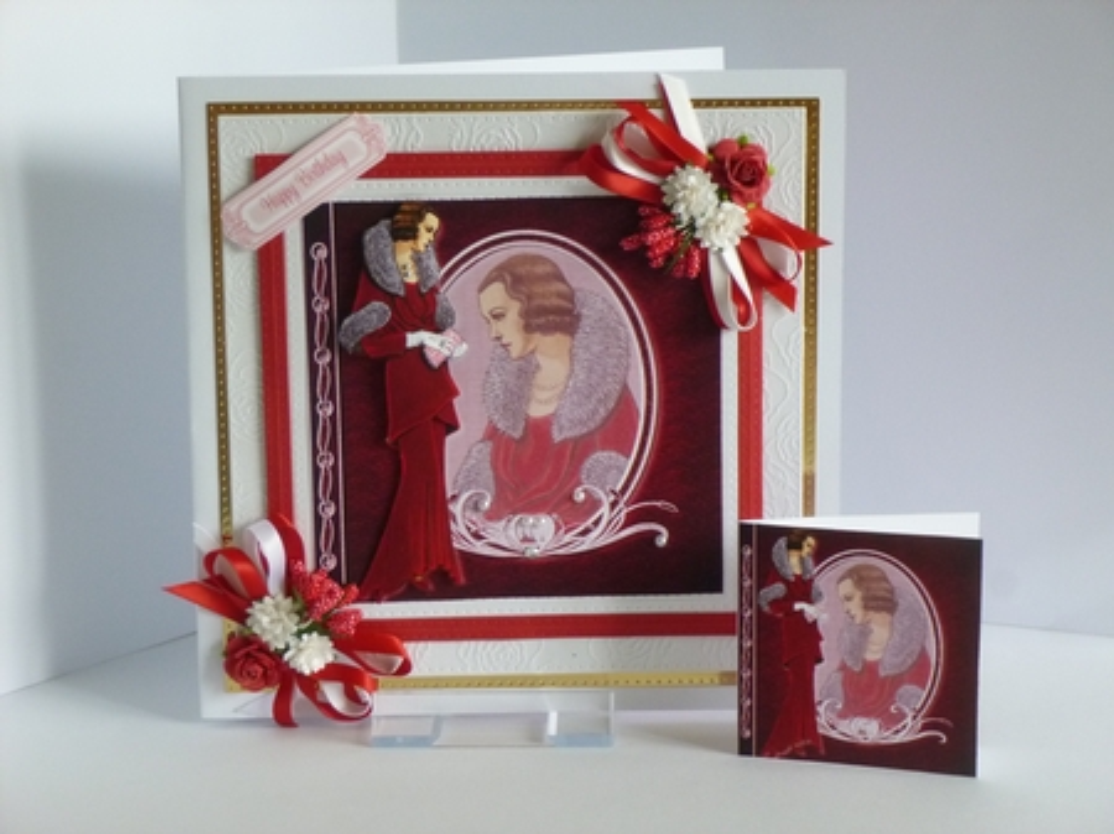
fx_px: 2766
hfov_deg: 22.8
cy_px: 417
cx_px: 557
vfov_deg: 17.2
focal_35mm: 86
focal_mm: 15.3
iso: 400
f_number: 5
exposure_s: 1/60
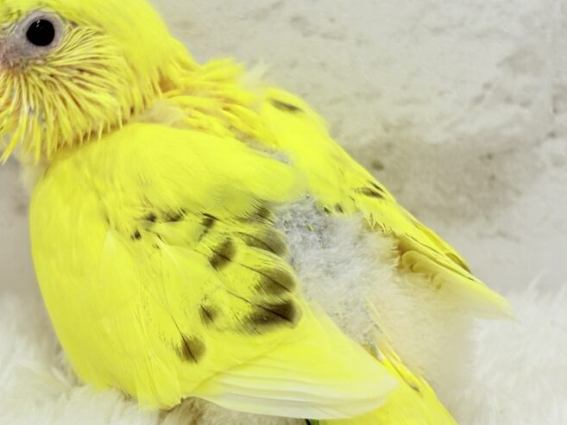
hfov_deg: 20.6
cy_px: 235
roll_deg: +0.0
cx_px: 235
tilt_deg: -17.5
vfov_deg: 15.6
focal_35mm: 95
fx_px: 1556
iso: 64
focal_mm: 5.96
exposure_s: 1/100
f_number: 1.6
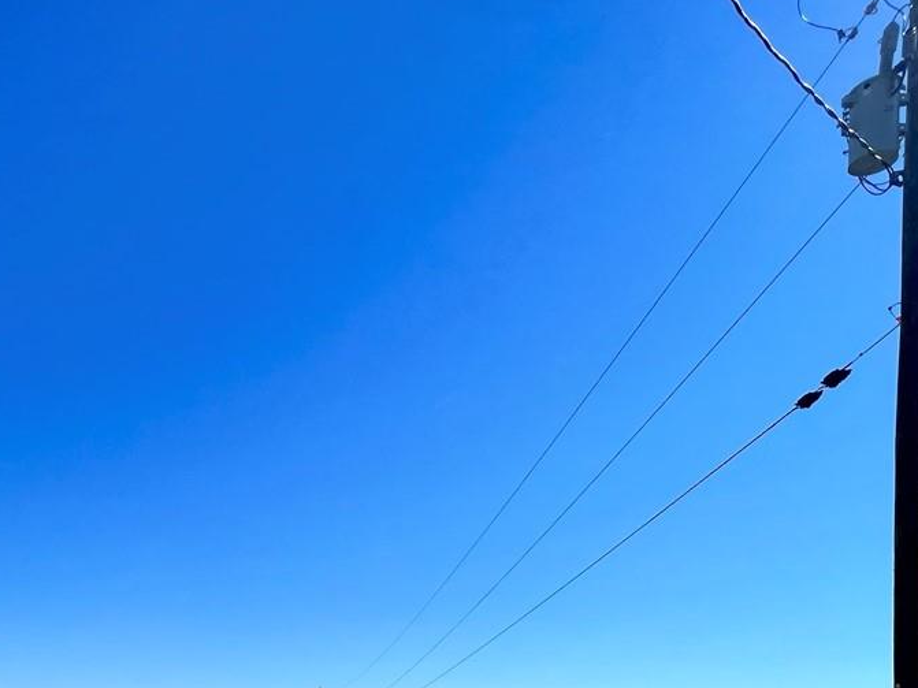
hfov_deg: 55.5
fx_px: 822
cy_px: 733
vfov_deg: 38.6
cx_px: 227
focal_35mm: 31
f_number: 1.8
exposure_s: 1/2801
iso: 32
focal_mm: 1.57
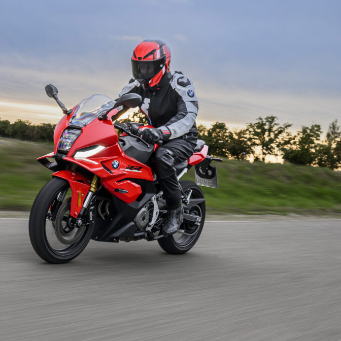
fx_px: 635
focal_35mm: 57
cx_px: 109
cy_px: 168
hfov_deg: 29.8
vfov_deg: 30.0
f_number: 7.1
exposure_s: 1/25
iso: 200
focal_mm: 44
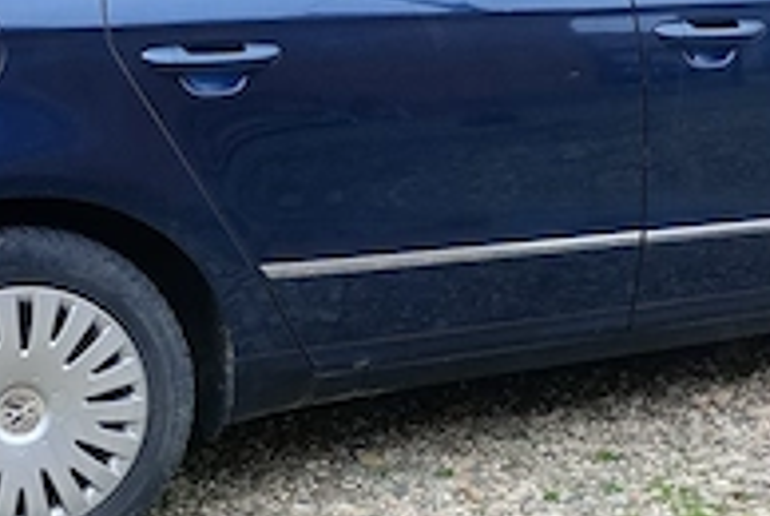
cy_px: 484
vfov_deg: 15.0
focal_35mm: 90
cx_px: 369
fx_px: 1928
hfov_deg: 22.6
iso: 105
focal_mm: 4.27
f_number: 1.8
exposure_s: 1/201
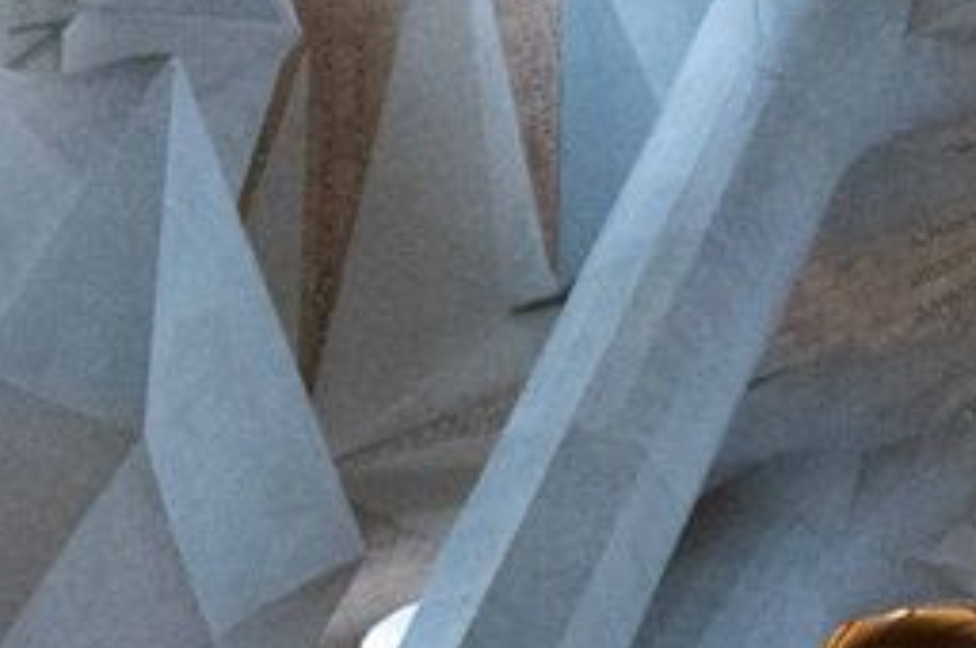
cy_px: -1031
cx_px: 1094
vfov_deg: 4.1
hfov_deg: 6.2
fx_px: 8935
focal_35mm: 330
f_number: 5.3
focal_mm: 44
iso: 8000
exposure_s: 1/250
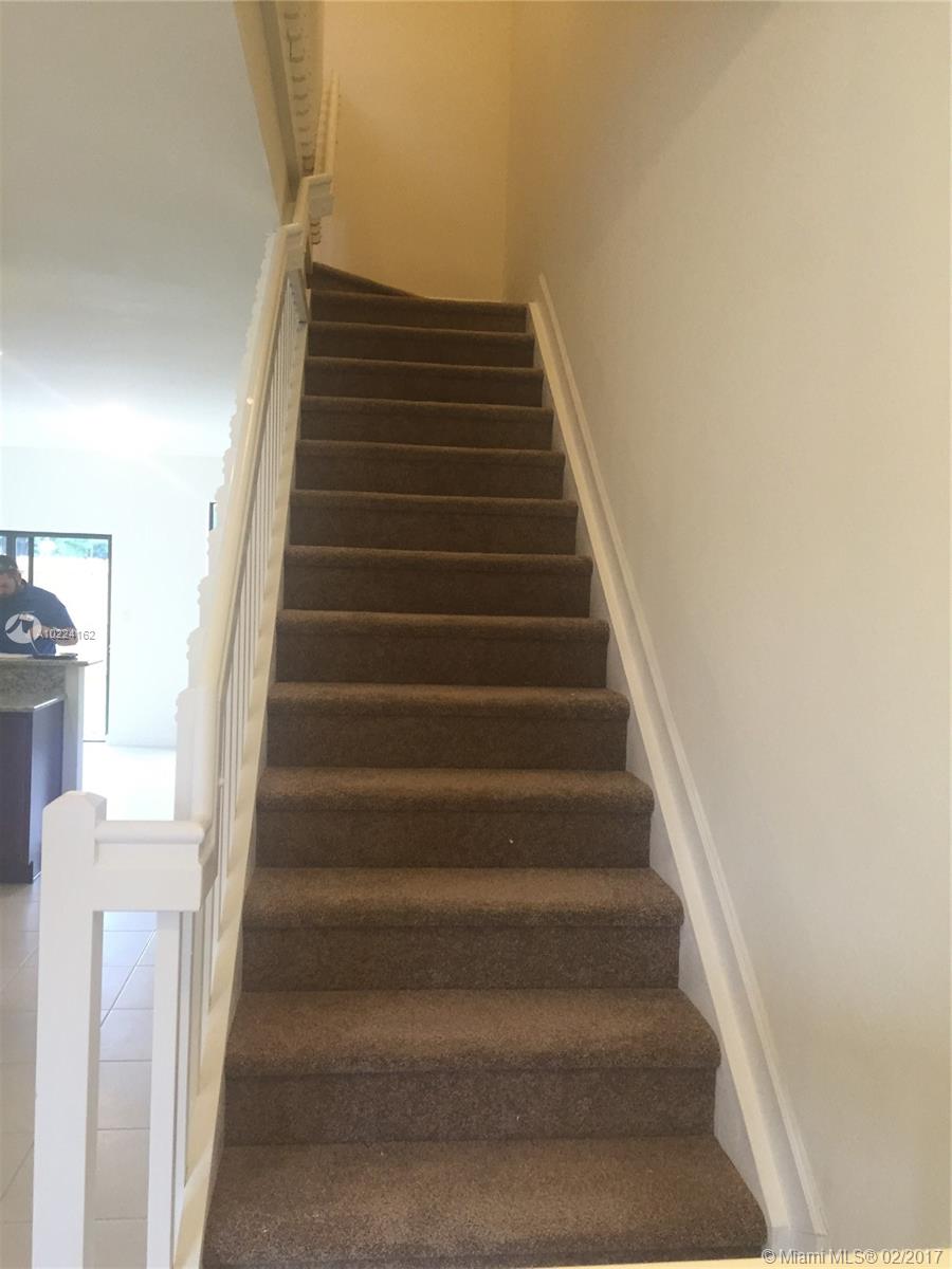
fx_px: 1063
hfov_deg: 48.2
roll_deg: -1.0
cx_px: 476
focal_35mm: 29
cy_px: 634
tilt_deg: -1.0
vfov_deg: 61.7
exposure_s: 1/30
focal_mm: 4.15
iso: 50
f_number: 2.2
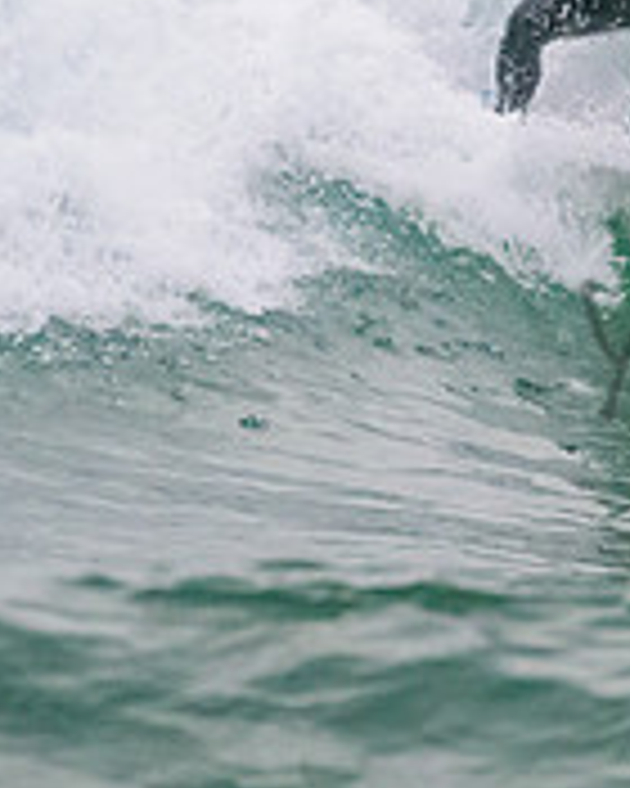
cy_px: 116
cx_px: 749
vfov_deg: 1.0
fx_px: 44563
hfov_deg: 0.8
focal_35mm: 1912
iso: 3200
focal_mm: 500
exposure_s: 1/1250
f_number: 5.6
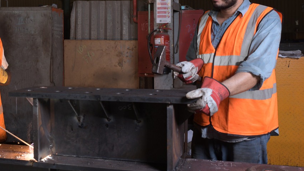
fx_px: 427
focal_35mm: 53
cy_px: 47
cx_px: 109
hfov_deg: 38.8
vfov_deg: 22.4
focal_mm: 36
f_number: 8
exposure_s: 1/200
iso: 1000
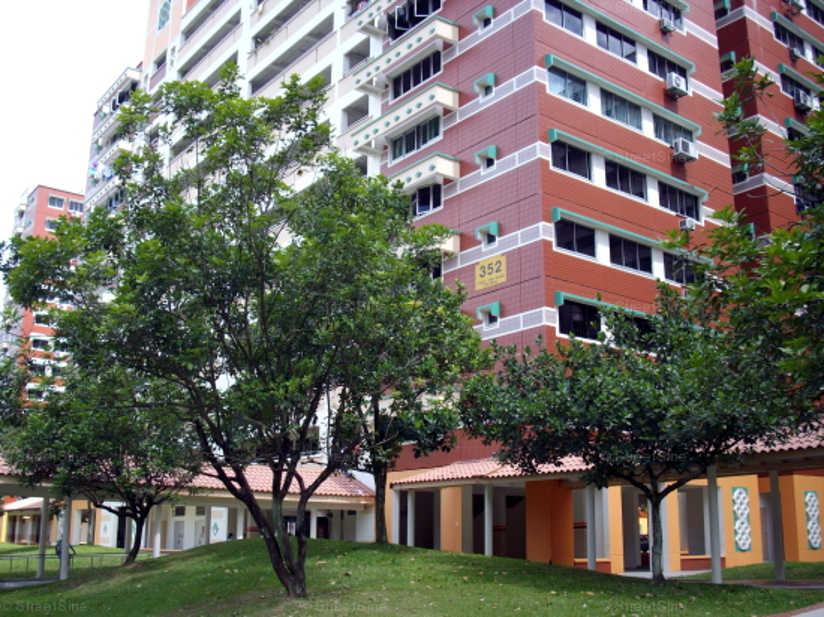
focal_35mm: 37
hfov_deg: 50.2
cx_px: 412
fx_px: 880
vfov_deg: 38.6
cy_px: 308
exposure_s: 1/400
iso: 80
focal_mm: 6.2
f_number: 2.8
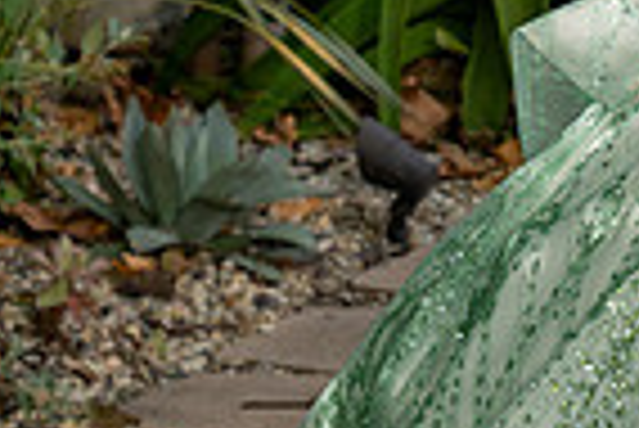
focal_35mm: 285
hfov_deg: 7.0
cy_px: -372
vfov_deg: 4.8
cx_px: 1238
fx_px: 5064
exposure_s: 1/200
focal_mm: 70
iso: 200
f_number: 5.6
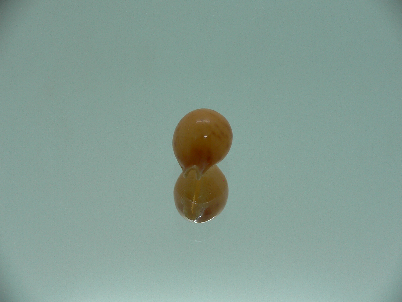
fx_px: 406
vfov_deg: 40.7
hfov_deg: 52.6
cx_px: 201
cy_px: 151
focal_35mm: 35
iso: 80
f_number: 2.8
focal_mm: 4.6
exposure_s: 1/60
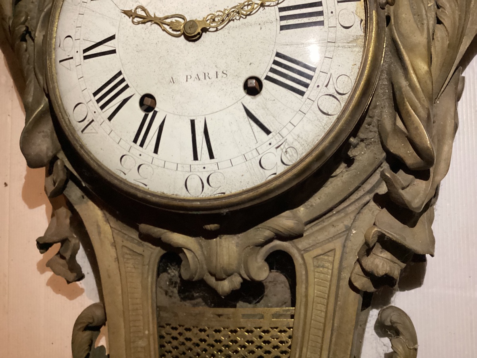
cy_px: 179
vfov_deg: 45.4
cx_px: 238
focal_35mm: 31
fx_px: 427
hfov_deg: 58.4
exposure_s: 1/33
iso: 320
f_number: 2.4
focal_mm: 3.3
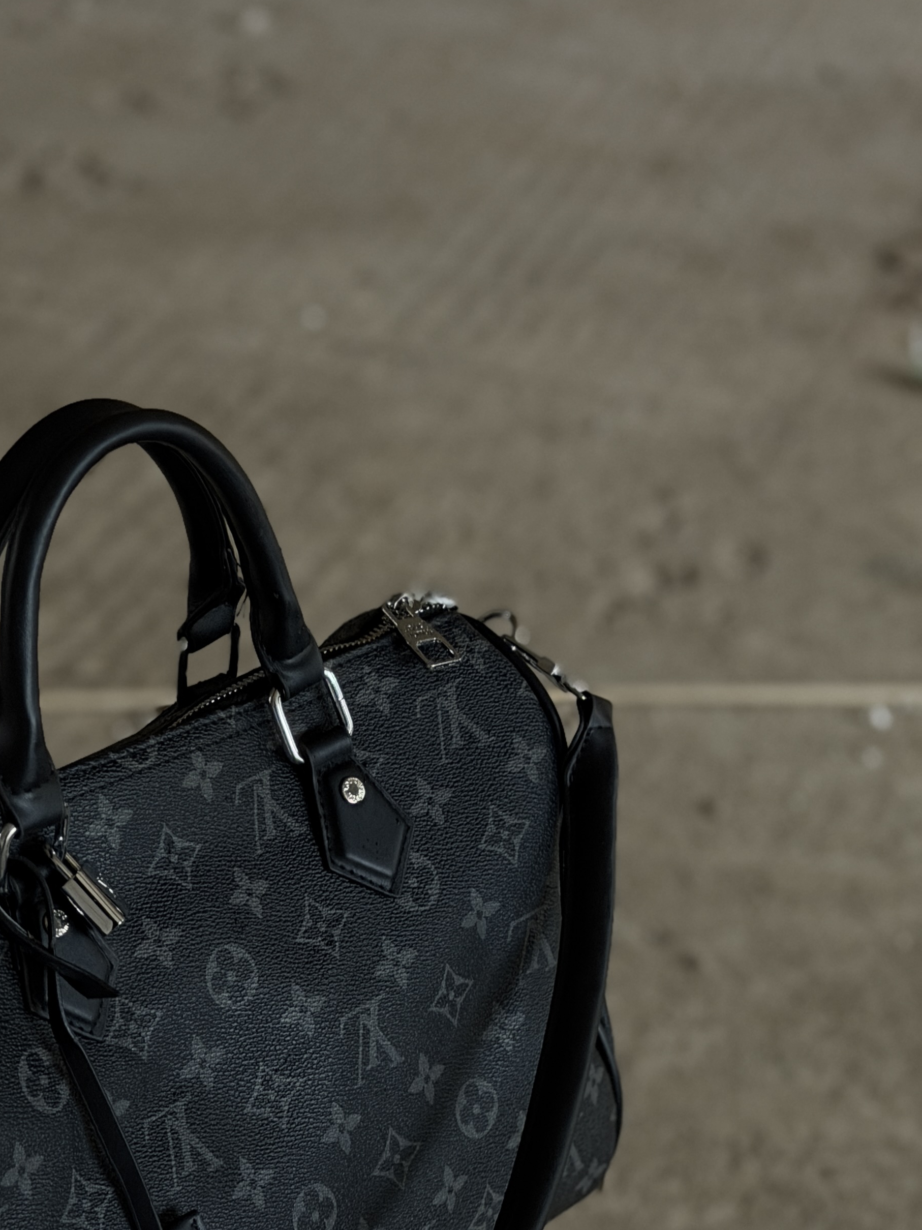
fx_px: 2841
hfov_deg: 18.3
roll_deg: -2.1
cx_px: 178
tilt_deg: -34.0
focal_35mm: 80
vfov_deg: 24.2
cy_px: 896
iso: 400
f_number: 1.78
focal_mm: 6.76
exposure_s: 1/40
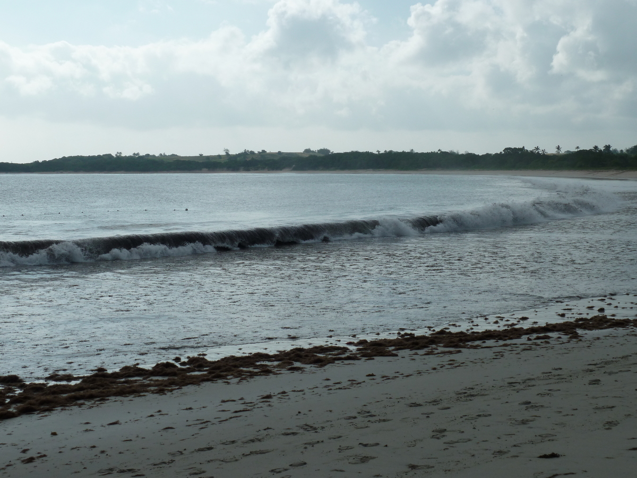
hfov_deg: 34.9
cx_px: 318
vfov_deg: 26.6
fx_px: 1012
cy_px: 239
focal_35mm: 55
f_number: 5.6
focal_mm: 9.1
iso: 80
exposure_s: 1/1000
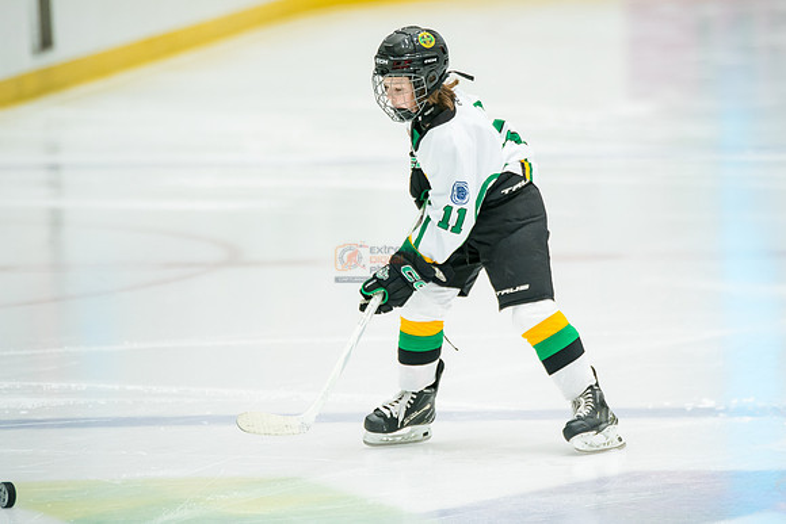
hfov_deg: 6.0
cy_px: 252
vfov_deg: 4.0
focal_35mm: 346
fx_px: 7552
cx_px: 453
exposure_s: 1/1250
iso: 3200
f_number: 3.2
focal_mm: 300
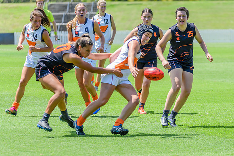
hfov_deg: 6.8
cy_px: 90
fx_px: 1958
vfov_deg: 4.6
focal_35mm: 301
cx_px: 136
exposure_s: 1/1600
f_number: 7.1
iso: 800
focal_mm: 260
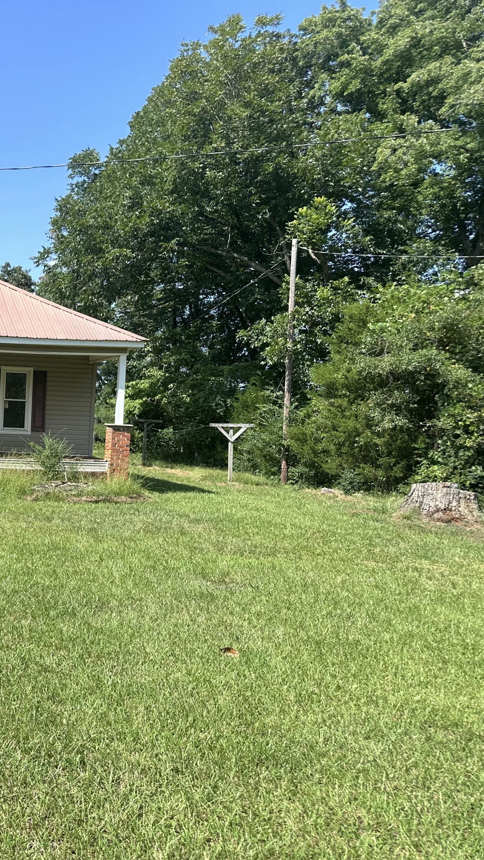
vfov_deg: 56.6
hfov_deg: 29.8
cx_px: -69
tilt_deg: +1.2
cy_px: 431
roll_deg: -2.6
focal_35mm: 35
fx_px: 798
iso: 80
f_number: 1.78
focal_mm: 6.86
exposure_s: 1/2299
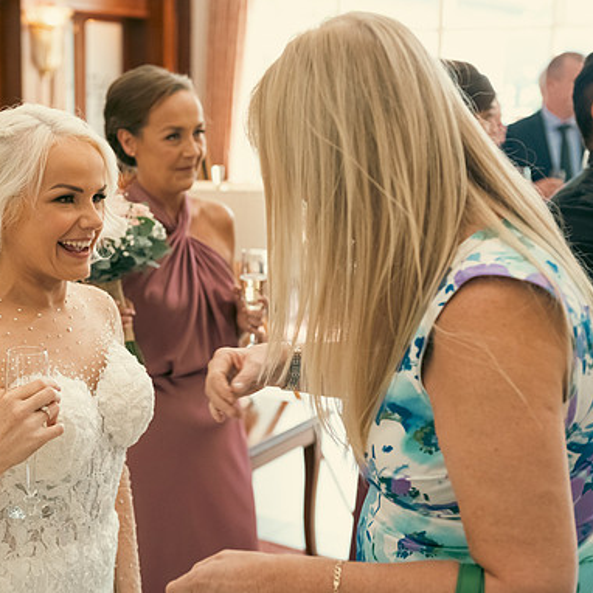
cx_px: 203
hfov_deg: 27.6
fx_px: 1202
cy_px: 297
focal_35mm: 62
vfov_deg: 27.7
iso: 1000
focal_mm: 48
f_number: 3.5
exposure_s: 1/160
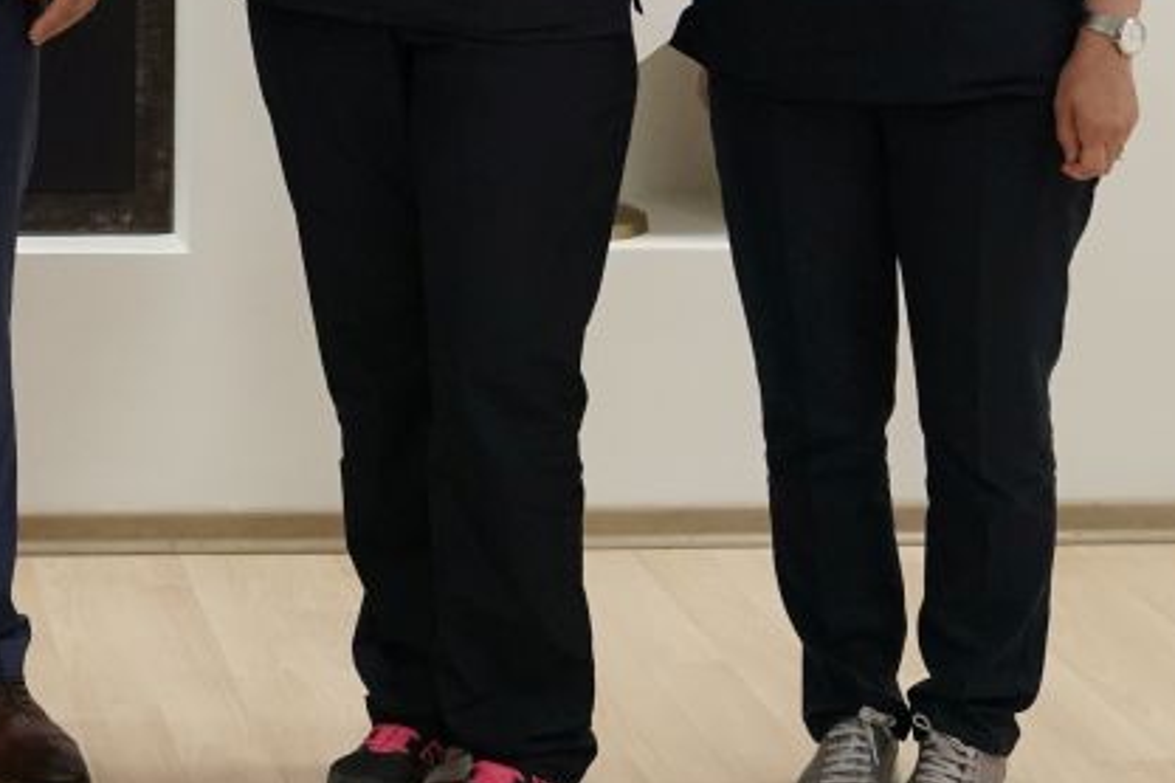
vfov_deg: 12.3
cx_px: -186
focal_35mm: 108
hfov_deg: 18.1
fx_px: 3525
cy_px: -208
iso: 4000
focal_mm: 30
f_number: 4
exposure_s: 1/250
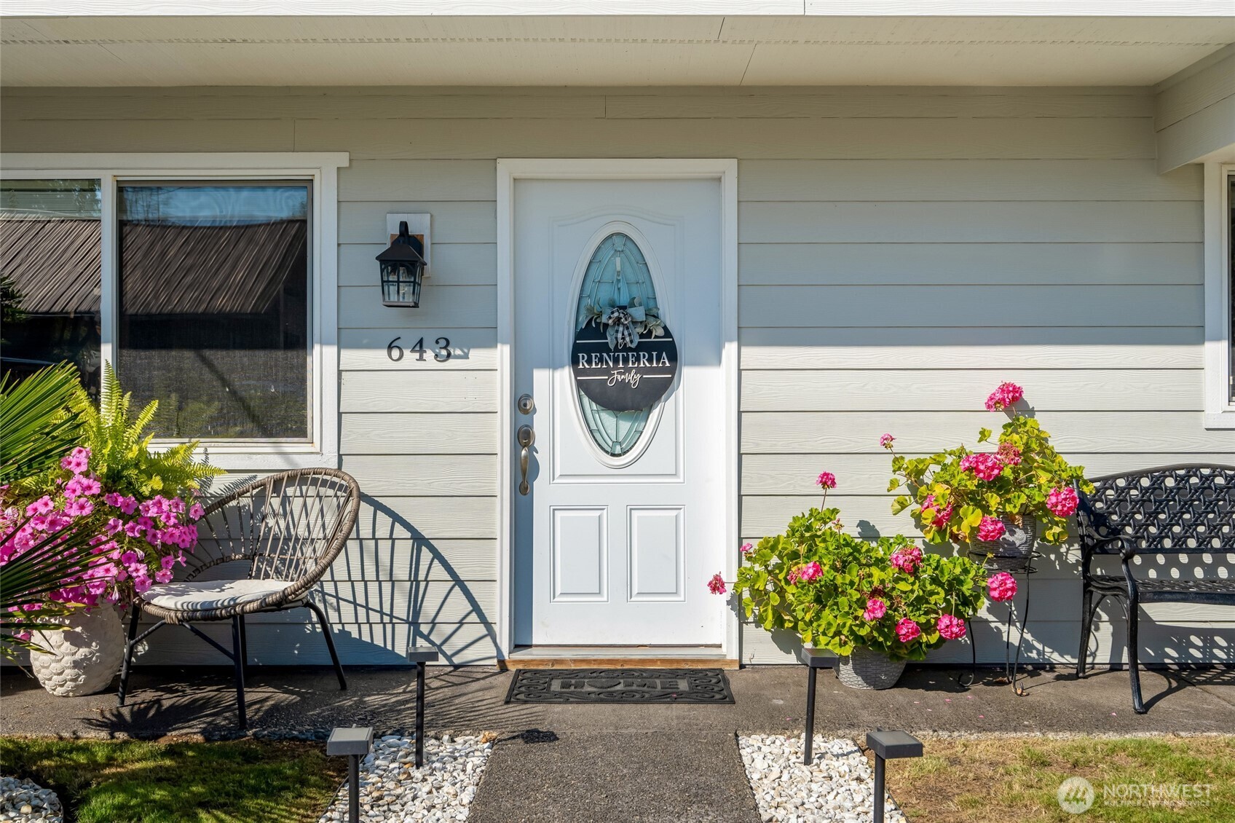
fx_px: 1132
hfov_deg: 57.2
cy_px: 412
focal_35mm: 33
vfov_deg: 40.0
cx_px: 618
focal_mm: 33
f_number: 9
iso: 400
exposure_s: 1/1250
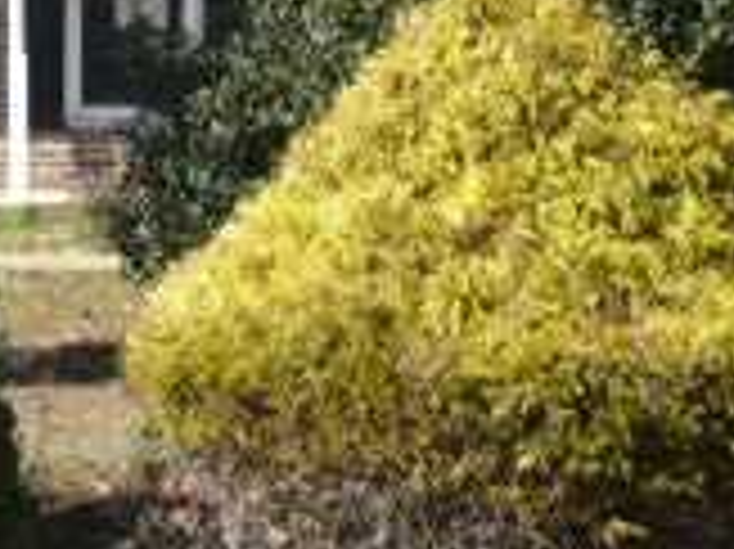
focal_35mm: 149
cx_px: -90
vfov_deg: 9.9
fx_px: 3157
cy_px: 18
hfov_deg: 13.0
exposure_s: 1/125
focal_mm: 5.8
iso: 100
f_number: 8
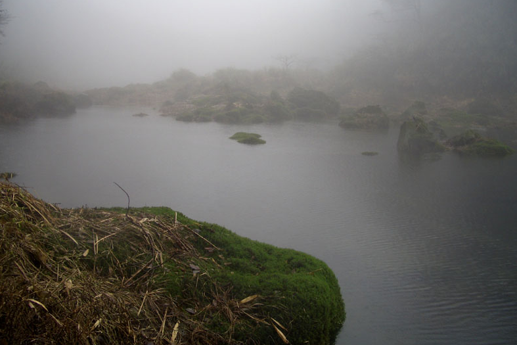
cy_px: 163
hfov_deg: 51.9
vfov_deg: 35.9
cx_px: 261
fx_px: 531
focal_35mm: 37
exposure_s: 1/125
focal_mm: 5.8
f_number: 2.6
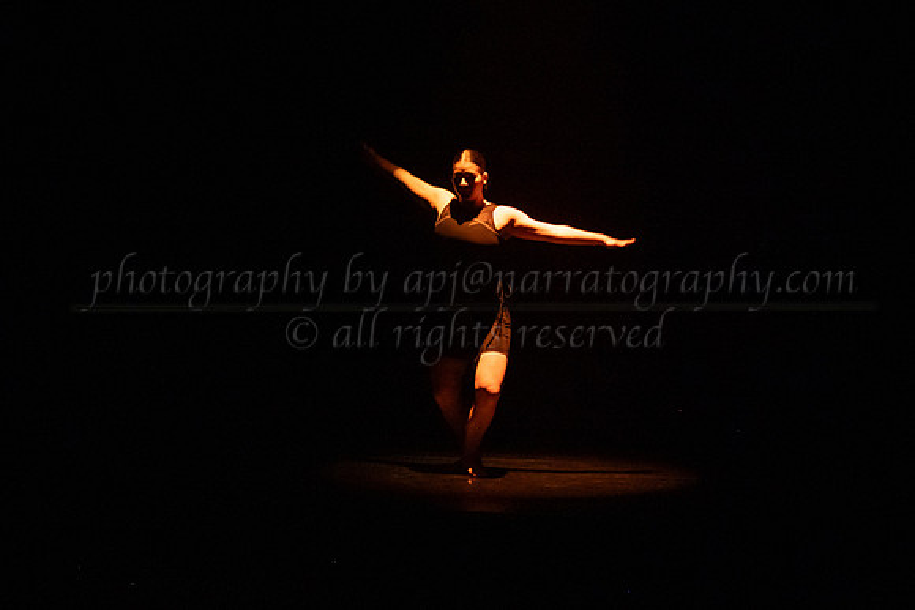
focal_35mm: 98
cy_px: 279
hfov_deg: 20.8
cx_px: 478
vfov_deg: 14.0
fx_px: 2488
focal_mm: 75
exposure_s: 1/320
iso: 4000
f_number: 2.8
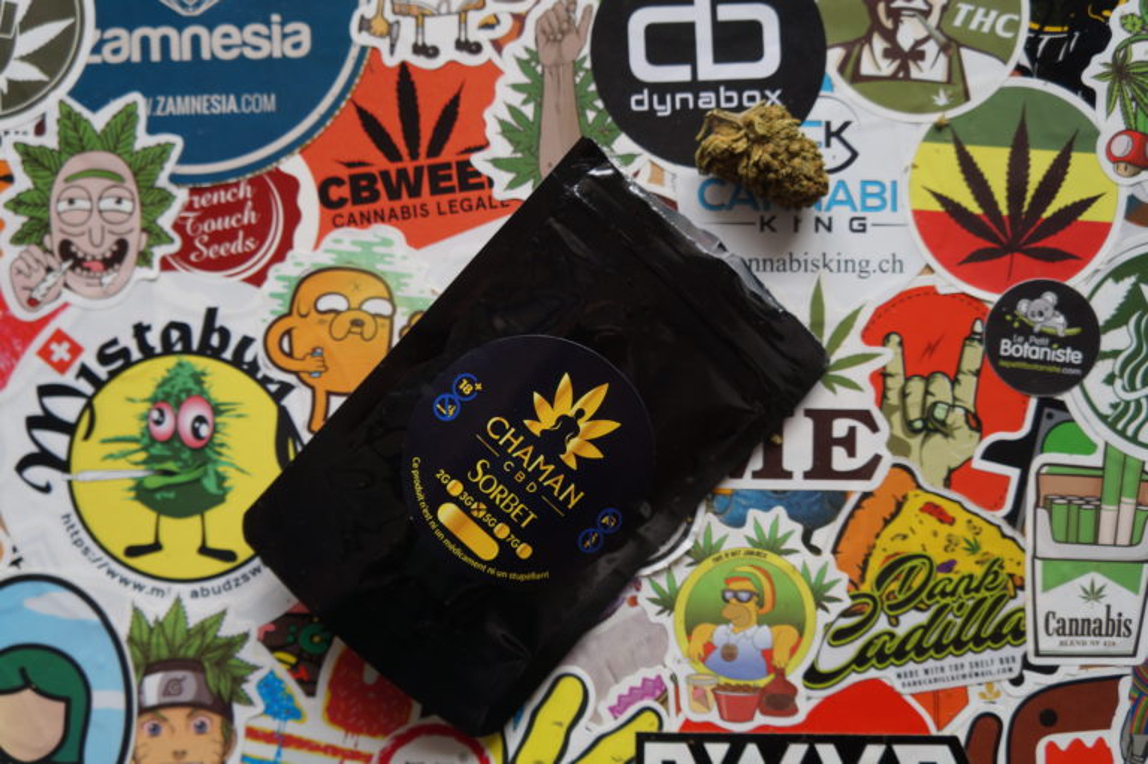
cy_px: 382
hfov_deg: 55.1
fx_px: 1099
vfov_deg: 38.3
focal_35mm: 34
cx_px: 574
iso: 160
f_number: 4
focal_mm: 23
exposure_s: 1/160
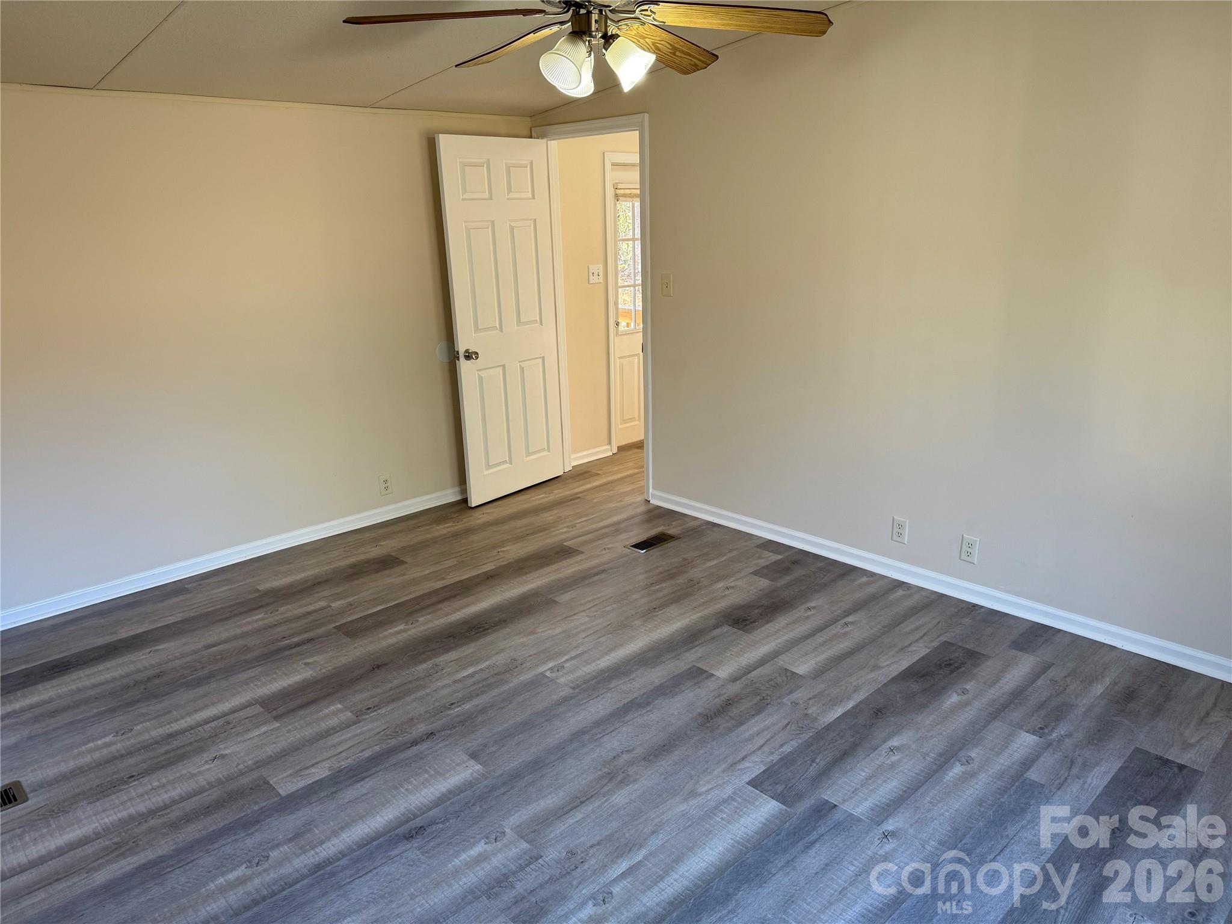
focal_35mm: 24
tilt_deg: -15.2
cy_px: 462
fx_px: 854
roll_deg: +1.9
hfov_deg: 71.6
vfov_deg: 56.8
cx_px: 616
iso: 125
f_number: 1.78
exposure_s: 1/120
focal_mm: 6.76
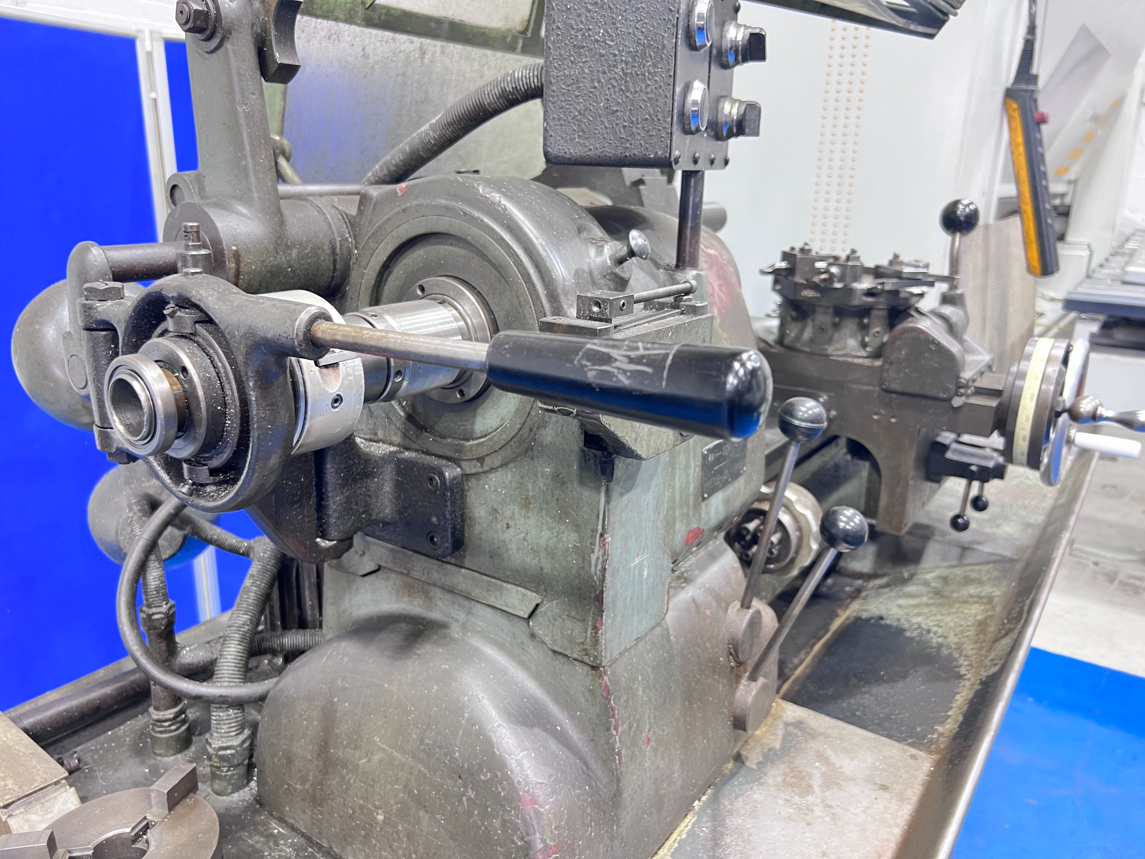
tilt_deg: -16.7
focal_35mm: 26
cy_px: 430
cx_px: 572
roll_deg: -1.3
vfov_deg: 53.1
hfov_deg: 67.3
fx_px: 860
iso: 250
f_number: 1.5
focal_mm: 5.7
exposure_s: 1/50
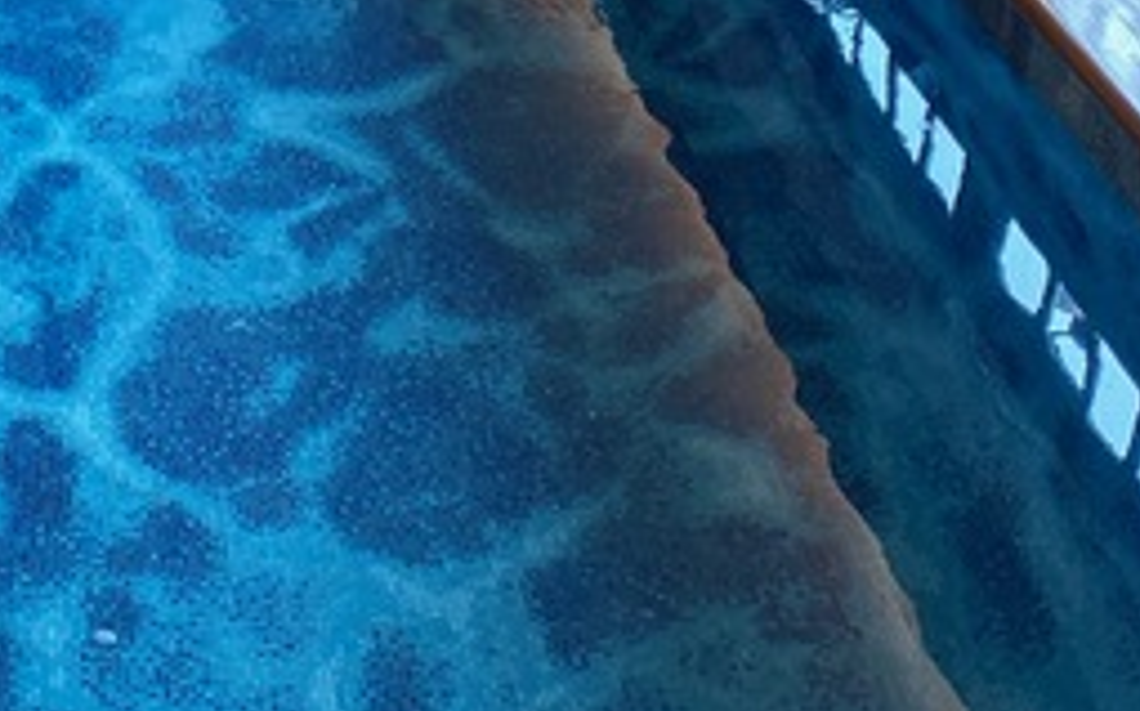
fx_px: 2577
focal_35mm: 83
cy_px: -219
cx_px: -22
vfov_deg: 15.0
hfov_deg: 23.8
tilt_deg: -17.5
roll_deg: -0.3
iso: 125
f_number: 1.8
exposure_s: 1/120
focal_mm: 4.25
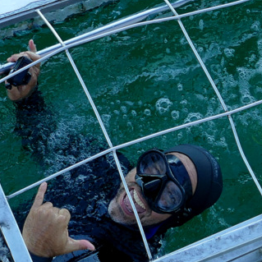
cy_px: 136
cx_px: 103
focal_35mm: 40
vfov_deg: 41.9
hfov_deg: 41.6
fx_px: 343
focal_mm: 9.12
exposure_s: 1/200
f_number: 2.8
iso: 125
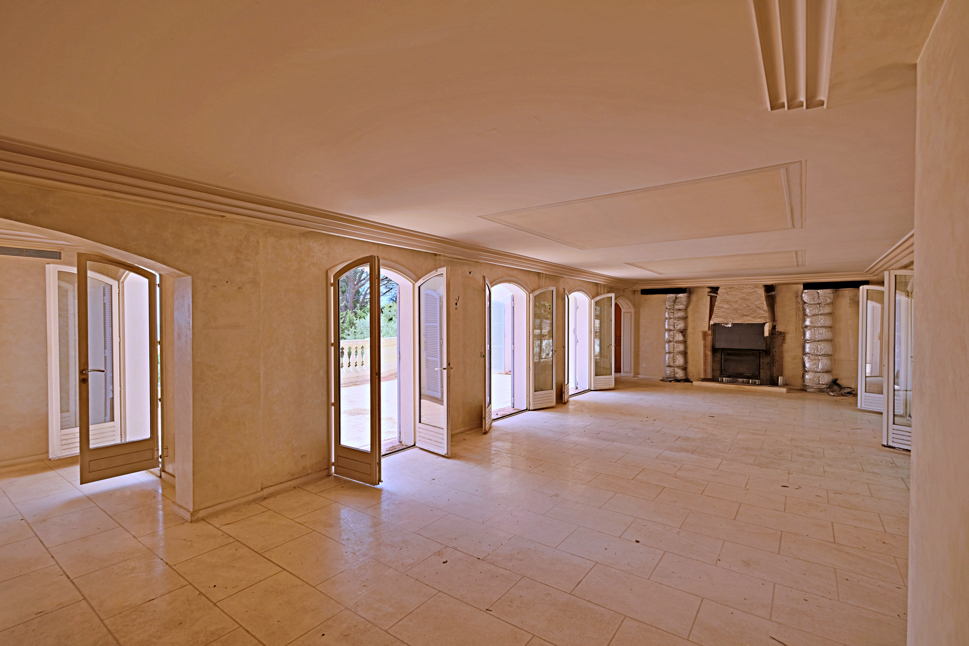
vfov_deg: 77.3
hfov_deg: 100.4
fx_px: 404
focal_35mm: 15
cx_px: 484
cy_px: 323
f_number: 4
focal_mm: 10
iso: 160
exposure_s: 1/150
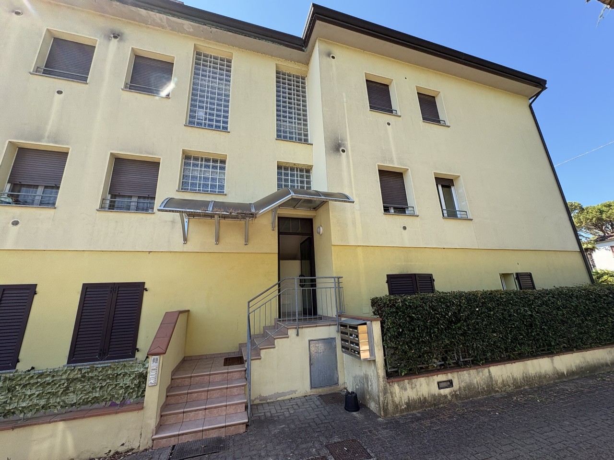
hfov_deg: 102.1
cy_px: 230
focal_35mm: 14
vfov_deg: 85.7
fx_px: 248
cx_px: 307
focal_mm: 2.22
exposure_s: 1/479
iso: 40
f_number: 2.2
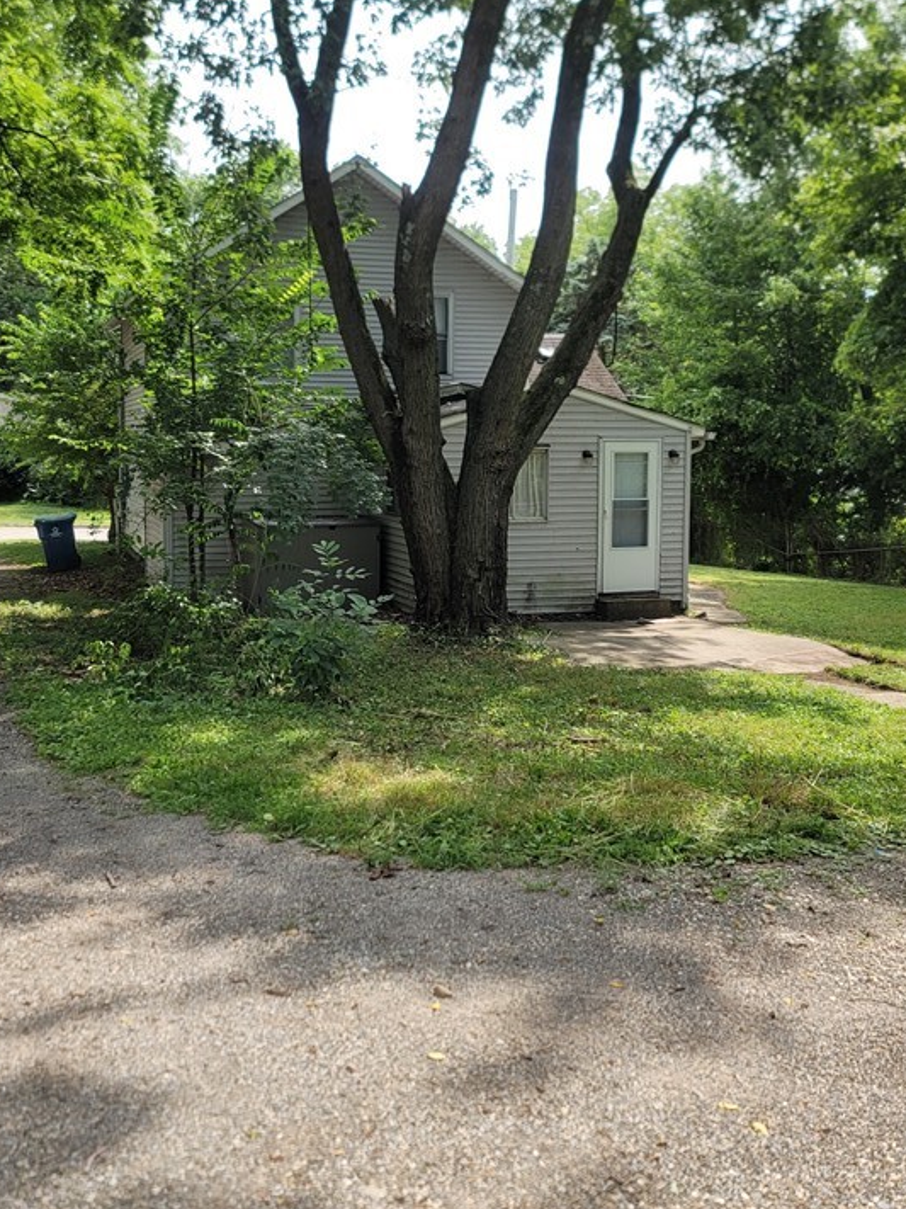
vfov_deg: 51.2
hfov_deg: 39.6
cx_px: 386
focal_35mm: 36
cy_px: 529
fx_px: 1257
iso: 20
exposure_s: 1/354
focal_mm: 7
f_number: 1.8
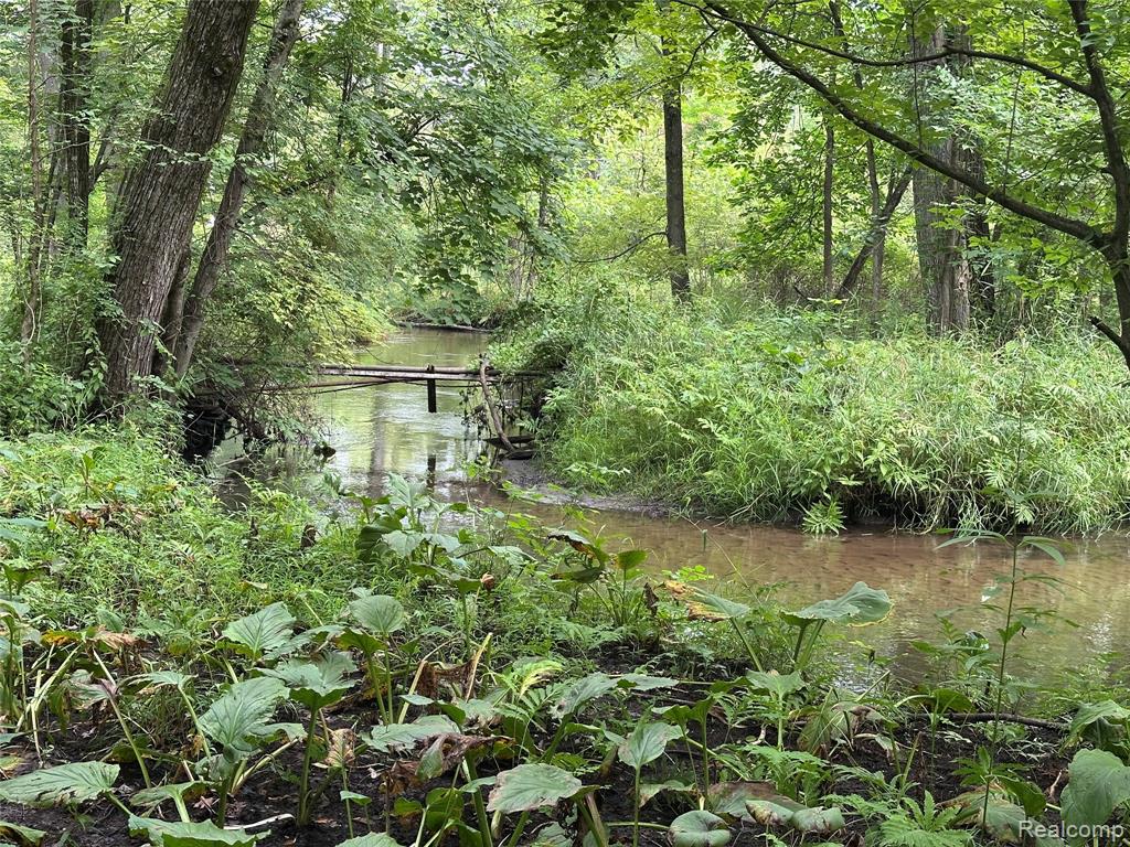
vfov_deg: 30.3
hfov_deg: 39.7
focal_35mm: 48
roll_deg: -1.4
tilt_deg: -6.1
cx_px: 565
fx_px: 1567
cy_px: 424
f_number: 1.78
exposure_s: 1/115
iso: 80
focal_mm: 6.86
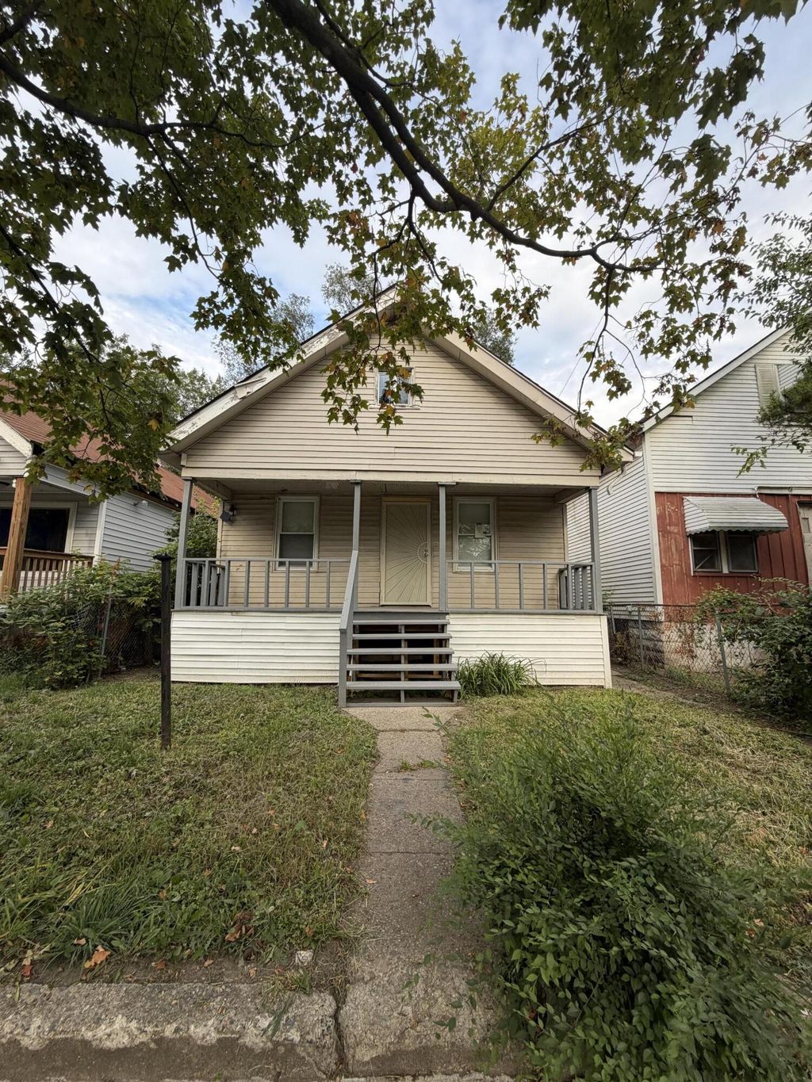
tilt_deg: +9.5
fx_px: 438
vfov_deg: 102.1
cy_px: 541
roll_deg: -0.6
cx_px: 406
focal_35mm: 14
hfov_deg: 85.7
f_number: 2.2
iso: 64
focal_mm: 2.22
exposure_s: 1/448
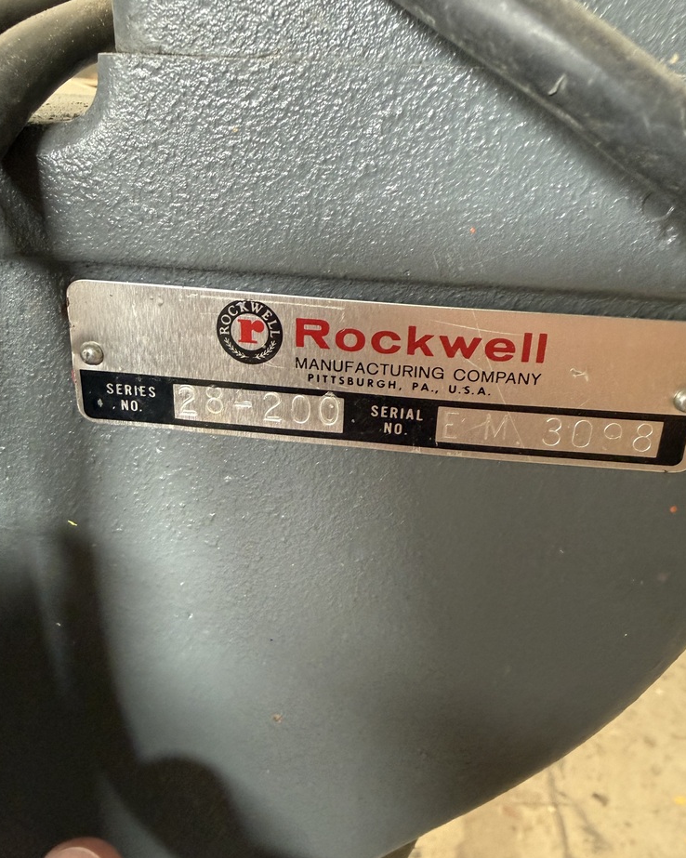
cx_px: 349
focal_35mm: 26
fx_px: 660
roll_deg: -3.6
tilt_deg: -20.6
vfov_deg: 66.0
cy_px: 415
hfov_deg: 54.9
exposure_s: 1/60
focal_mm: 2.22
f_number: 2.2
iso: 320
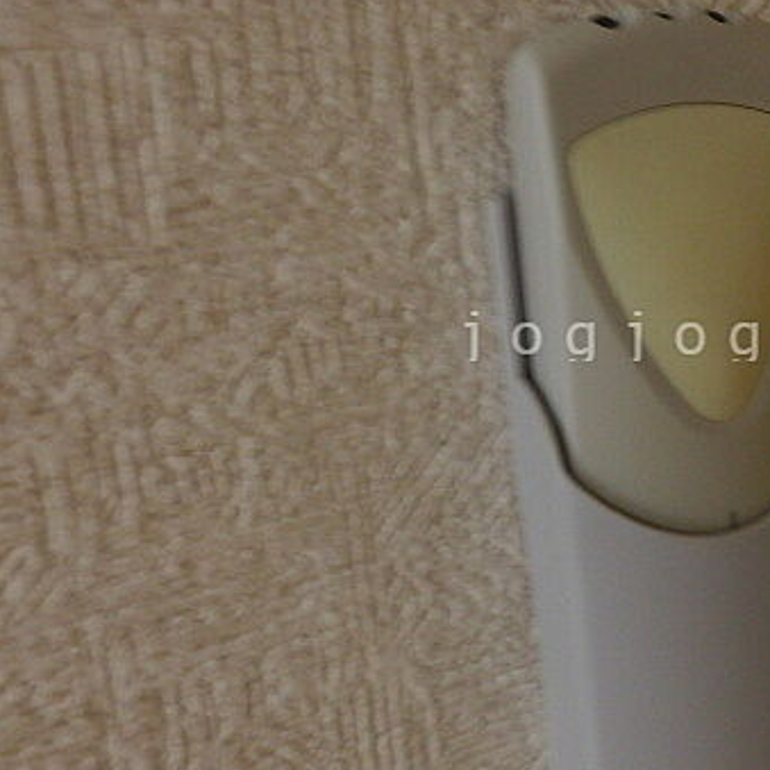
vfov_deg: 41.8
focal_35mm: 40
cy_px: 334
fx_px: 1007
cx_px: 616
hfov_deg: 40.2
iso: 320
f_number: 3
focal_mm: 4.2
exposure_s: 1/30
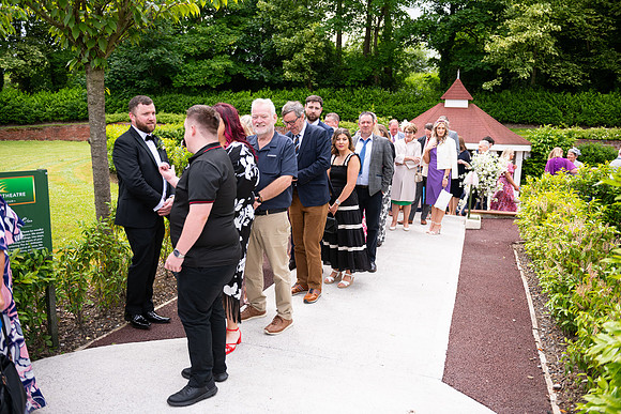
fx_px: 500
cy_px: 207
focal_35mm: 29
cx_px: 310
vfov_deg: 45.0
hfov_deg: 63.6
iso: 250
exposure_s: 1/1600
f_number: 3.5
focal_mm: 29
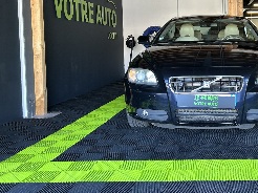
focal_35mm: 44
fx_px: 328
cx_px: 210
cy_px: 57
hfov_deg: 41.0
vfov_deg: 32.4
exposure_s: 1/71
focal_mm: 5.7
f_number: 1.5
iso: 125
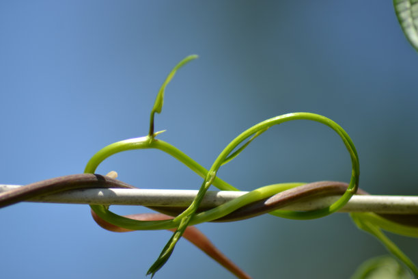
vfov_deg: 4.0
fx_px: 4006
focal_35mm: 345
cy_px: 140
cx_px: 209
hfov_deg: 6.0
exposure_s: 1/500
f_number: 5
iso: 100
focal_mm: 230
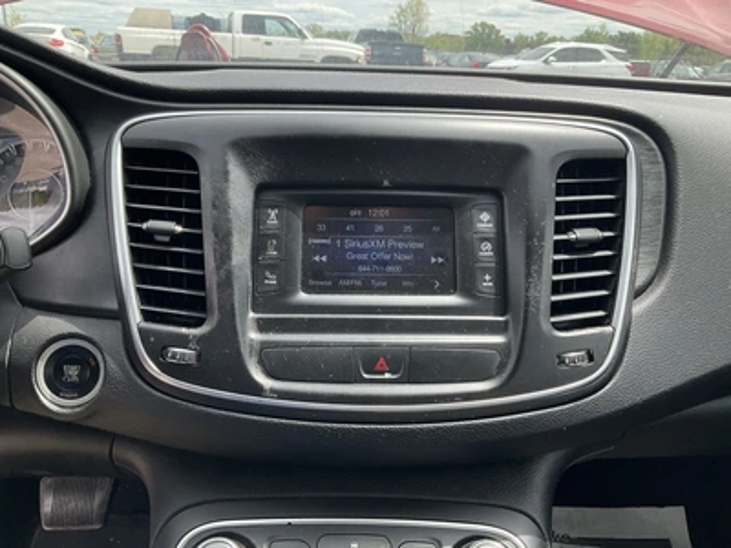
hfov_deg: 61.7
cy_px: 274
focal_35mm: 29
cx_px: 366
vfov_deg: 48.2
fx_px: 612
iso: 25
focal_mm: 3
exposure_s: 1/422
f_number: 1.8
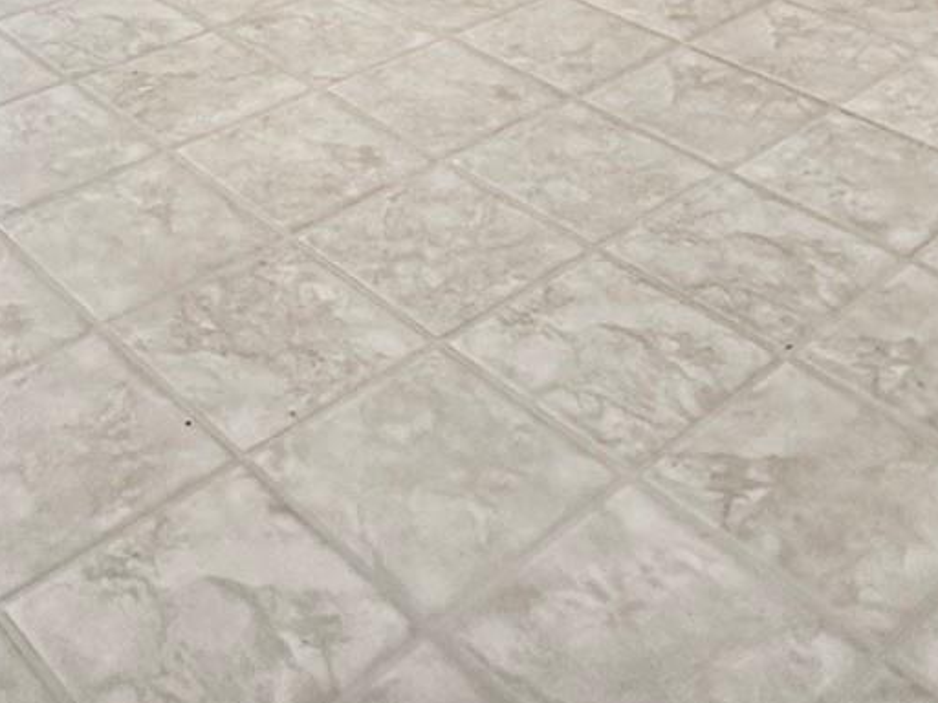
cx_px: 372
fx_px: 1517
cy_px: -676
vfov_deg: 18.3
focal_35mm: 56
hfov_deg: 34.2
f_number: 2.2
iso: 200
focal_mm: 2.22
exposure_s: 1/60
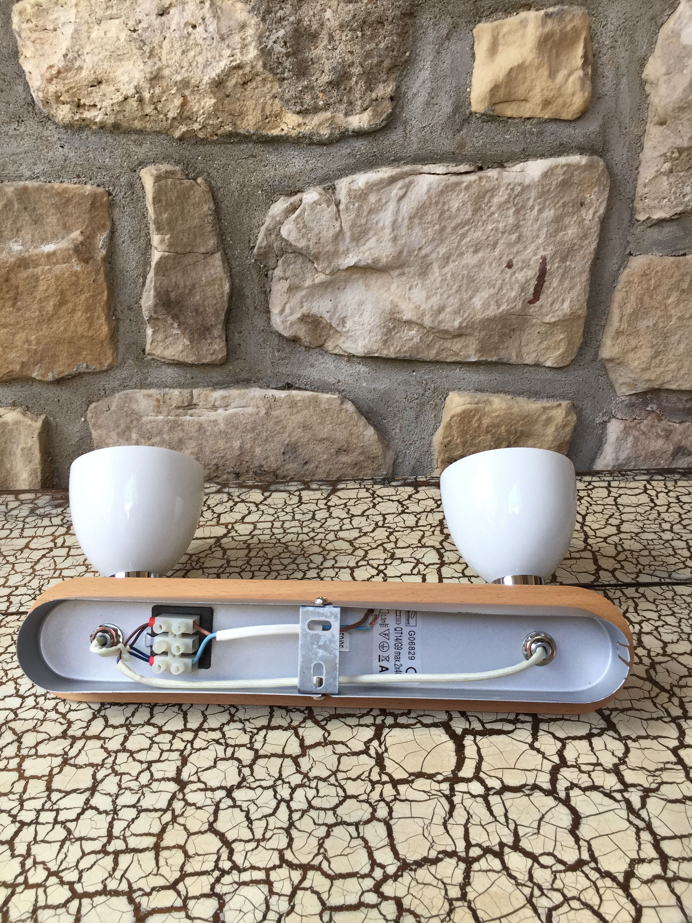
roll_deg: +2.0
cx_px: 346
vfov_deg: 61.7
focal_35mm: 29
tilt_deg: -26.1
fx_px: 773
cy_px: 462
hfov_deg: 48.2
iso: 50
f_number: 2.2
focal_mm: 4.15
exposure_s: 1/100
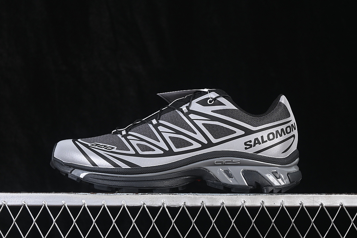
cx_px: 178
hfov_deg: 27.0
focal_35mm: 75
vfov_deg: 18.2
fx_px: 744
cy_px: 119
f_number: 6.3
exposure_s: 1/60
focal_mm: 50
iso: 160
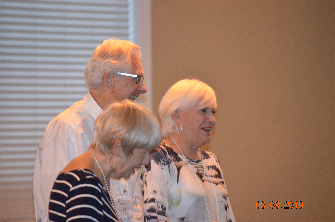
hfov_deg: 6.3
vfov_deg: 4.1
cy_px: 111
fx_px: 3064
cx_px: 168
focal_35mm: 330
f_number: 5.3
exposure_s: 1/60
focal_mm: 220
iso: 3200
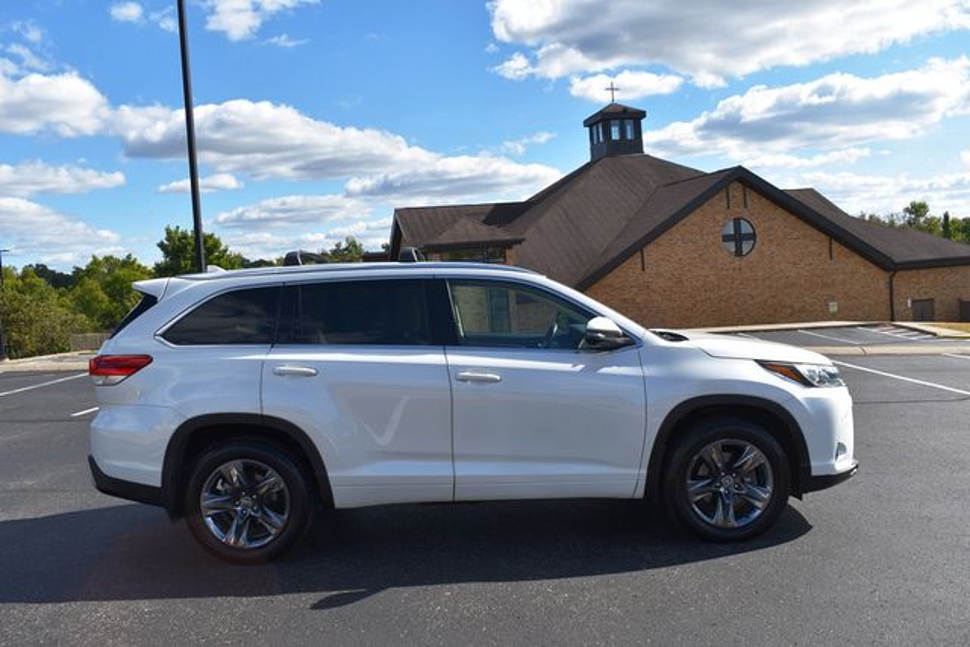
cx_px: 485
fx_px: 849
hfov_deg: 59.5
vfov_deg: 41.7
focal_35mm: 32
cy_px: 324
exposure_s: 1/250
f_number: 8
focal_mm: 21
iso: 100
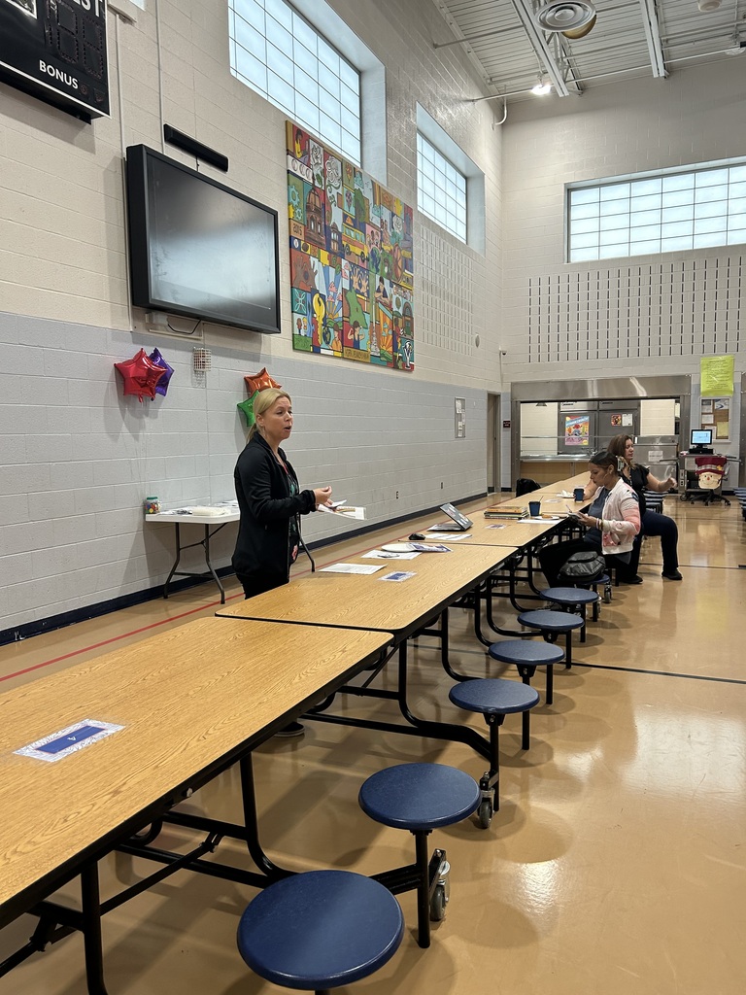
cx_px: 373
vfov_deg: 67.3
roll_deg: +1.0
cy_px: 498
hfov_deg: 53.1
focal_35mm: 26
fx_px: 747
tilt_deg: -5.3
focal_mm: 5.7
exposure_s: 1/121
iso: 125
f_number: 1.5
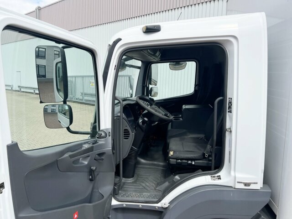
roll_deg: -1.3
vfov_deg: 53.1
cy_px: 110
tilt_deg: -6.3
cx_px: 146
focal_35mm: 26
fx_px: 219
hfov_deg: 67.3
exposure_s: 1/2632
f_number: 1.5
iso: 50
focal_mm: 5.7
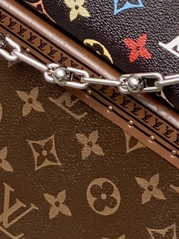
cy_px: -197
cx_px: 136
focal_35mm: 233
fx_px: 1605
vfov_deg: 8.2
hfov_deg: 6.4
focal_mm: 6
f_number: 2.4
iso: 80
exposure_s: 1/122
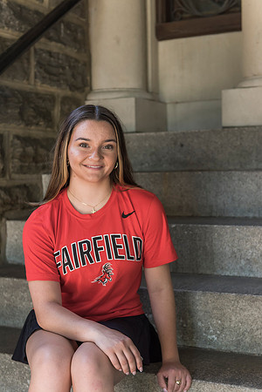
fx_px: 633
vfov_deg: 34.5
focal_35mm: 58
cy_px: 196
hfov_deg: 23.4
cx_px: 131
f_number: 4
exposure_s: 1/125
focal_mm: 58
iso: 500
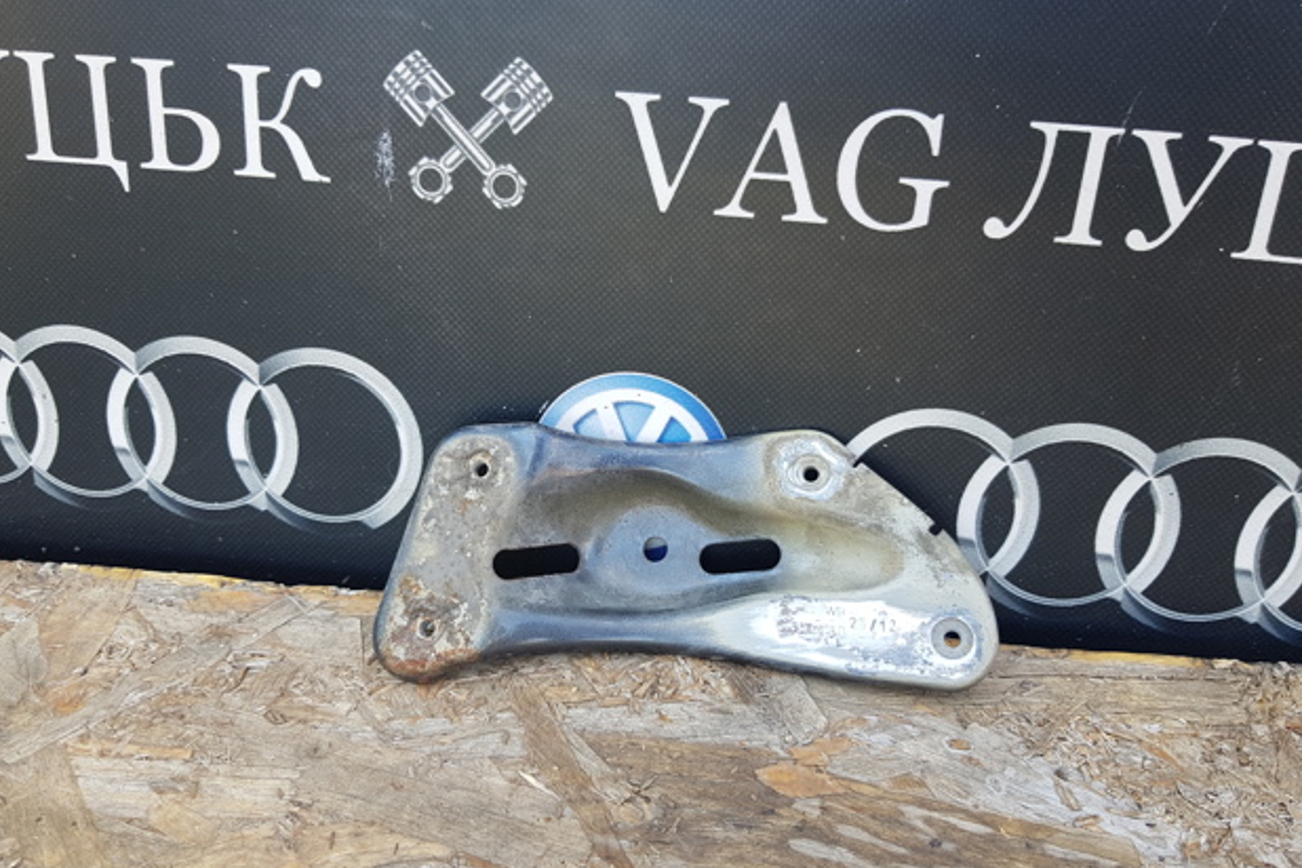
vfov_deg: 46.4
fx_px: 1013
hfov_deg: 65.5
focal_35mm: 28
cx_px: 640
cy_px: 467
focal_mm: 4.2
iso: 40
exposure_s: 1/157
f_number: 1.7
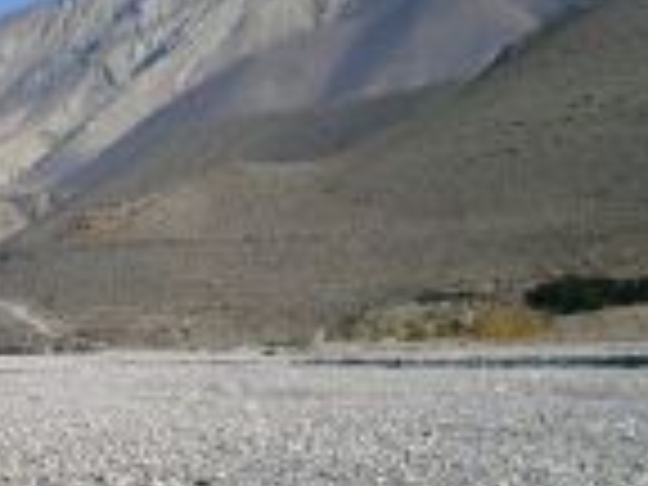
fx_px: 2171
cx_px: -308
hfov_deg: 15.7
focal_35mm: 116
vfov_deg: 12.8
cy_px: 266
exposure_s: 1/1000
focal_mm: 8
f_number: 4.8
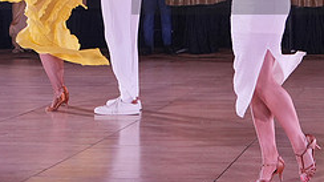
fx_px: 962
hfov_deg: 18.9
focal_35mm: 112
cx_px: 276
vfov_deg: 10.7
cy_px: -21
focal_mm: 30
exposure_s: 1/400
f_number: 4
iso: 2000
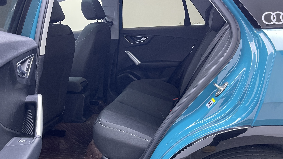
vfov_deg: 35.6
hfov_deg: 59.1
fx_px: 248
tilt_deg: -12.4
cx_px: 117
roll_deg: -0.2
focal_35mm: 33
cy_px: 81
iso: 400
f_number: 1.6
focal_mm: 5.1
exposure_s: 1/50
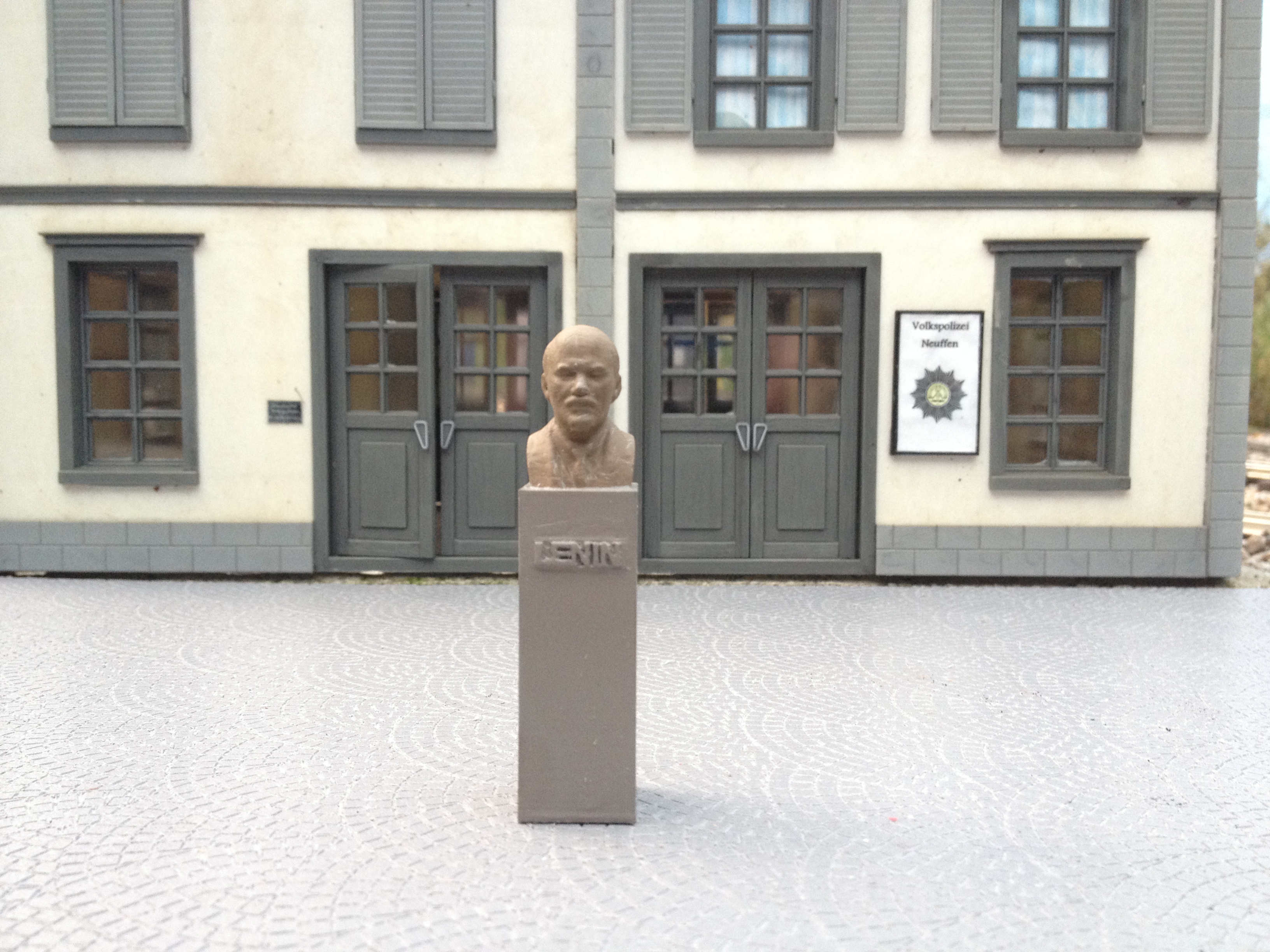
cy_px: 476
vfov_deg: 40.7
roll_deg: -0.2
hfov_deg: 52.6
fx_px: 1284
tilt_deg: -11.5
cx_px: 635
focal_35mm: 35
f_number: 2.4
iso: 125
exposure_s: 1/20
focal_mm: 4.28
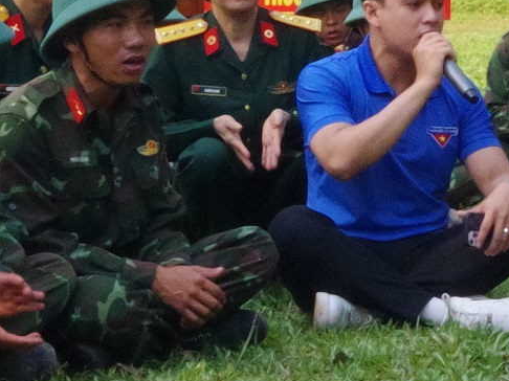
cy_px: -55
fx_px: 2704
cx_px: 782
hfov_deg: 10.4
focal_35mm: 184
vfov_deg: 8.0
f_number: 22
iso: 3200
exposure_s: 1/250
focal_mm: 21
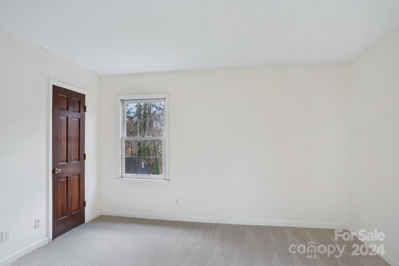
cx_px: 200
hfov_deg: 90.0
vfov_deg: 67.4
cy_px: 133
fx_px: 199
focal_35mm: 18
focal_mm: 18
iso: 400
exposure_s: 1/40
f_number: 8
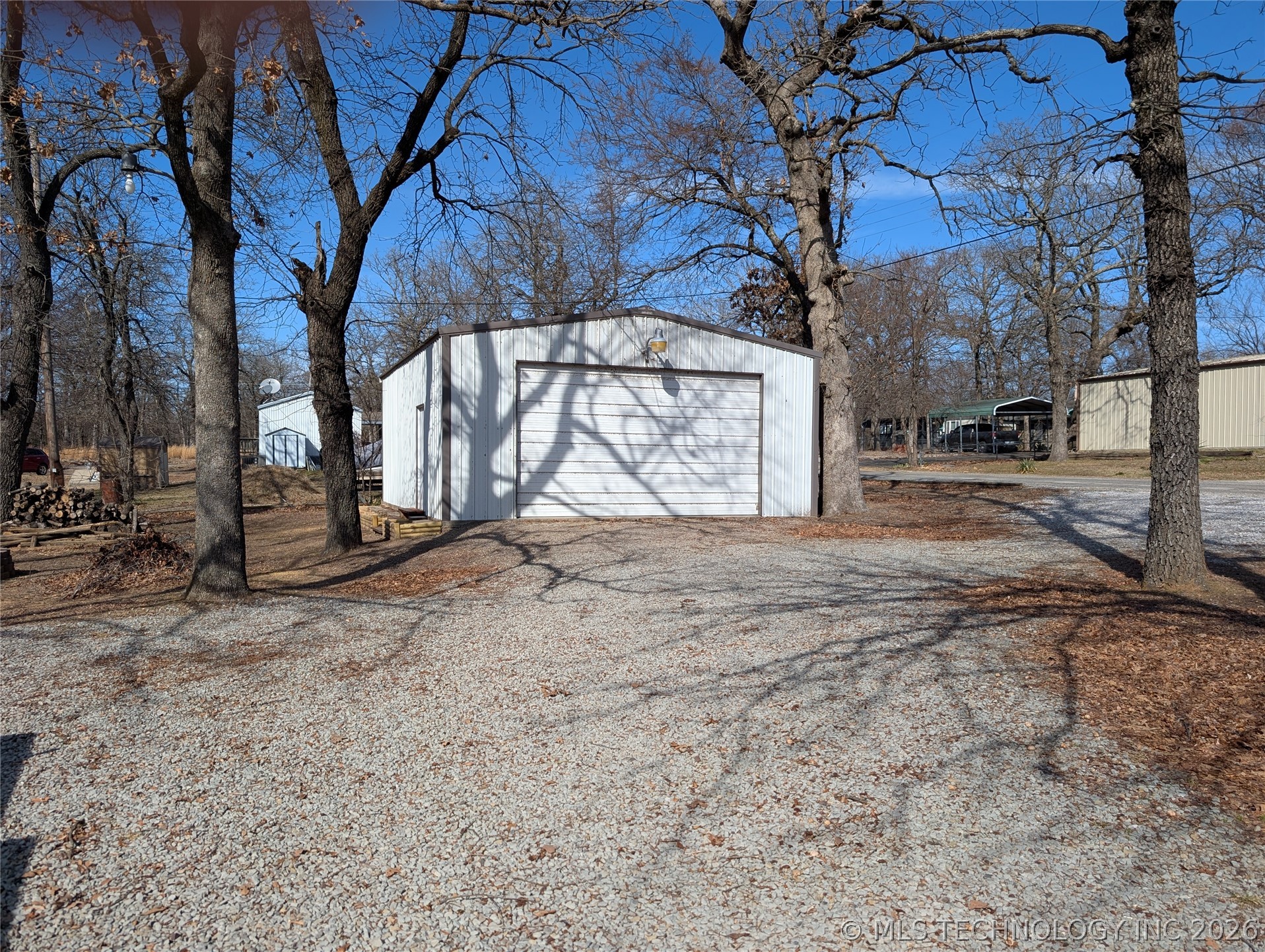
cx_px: 632
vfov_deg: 56.9
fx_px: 878
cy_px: 476
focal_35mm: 24
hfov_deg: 71.5
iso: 20
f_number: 1.68
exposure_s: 1/1323
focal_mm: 6.9
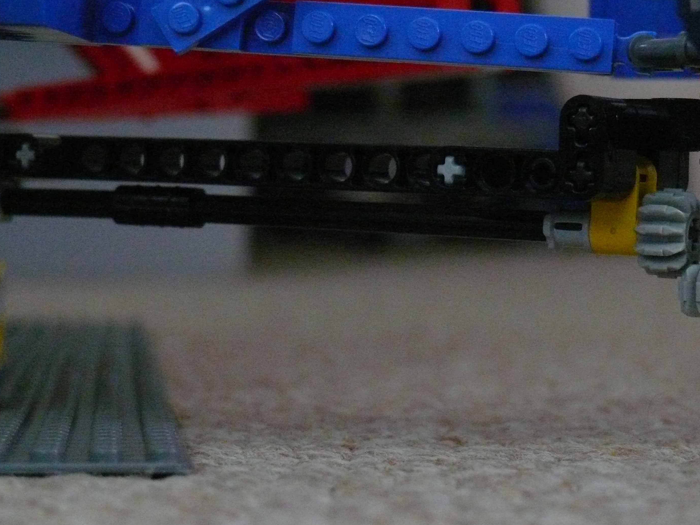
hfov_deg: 15.3
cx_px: 304
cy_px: 260
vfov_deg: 11.5
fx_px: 2609
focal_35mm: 129
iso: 800
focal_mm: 20.7
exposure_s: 1/8
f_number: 3.2
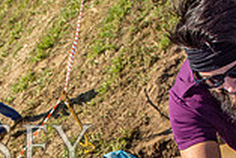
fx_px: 676
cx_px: 7
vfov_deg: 12.6
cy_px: 237
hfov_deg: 19.3
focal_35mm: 103
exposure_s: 1/6400
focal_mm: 17
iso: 100
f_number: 4
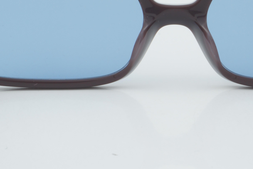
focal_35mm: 174
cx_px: 176
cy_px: 20
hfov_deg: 11.8
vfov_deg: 7.9
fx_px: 1223
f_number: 32
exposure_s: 1/3
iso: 100
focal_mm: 55
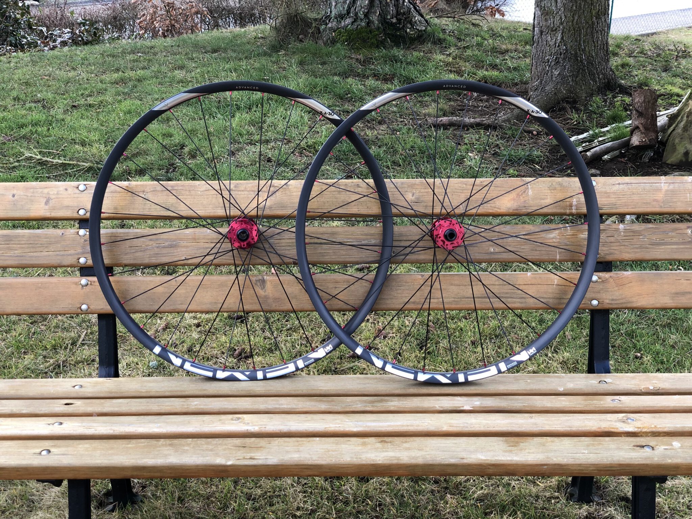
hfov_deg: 36.8
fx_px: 1040
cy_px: 260
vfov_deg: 28.0
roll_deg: -0.2
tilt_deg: -22.8
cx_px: 346
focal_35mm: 52
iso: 25
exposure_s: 1/120
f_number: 2.4
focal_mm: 6
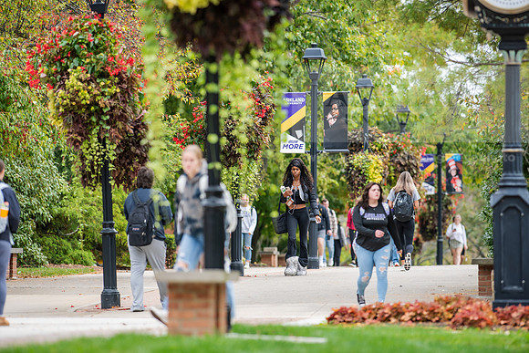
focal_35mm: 300
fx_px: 4409
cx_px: 264
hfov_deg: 6.9
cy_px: 176
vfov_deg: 4.6
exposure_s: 1/400
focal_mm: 300
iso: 250
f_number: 4
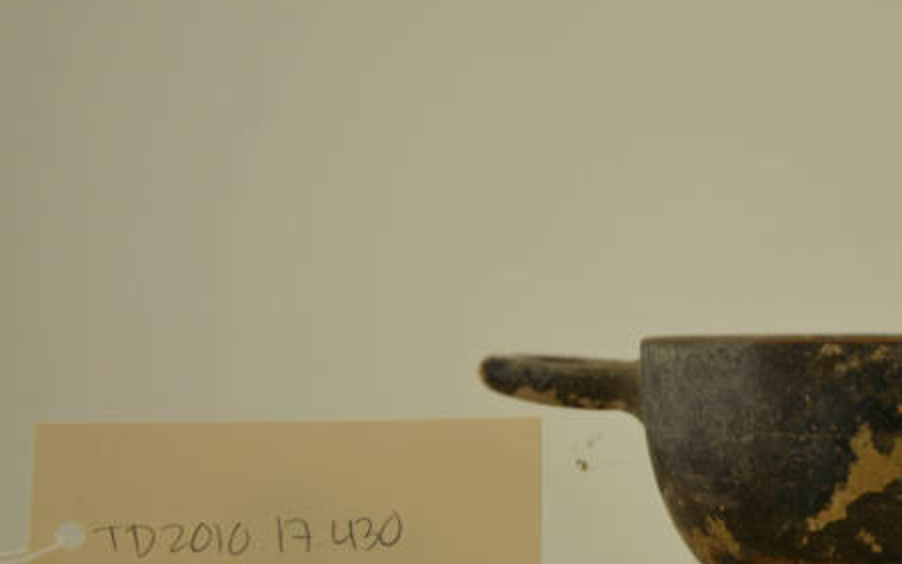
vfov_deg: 12.7
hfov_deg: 19.9
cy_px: 379
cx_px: 790
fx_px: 2532
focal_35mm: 103
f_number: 4.8
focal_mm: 38
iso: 200
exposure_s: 1/60
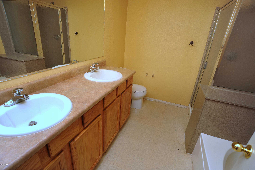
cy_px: 85
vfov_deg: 67.3
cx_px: 128
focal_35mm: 18
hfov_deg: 90.0
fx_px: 127
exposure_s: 1/320
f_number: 10
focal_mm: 18
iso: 800
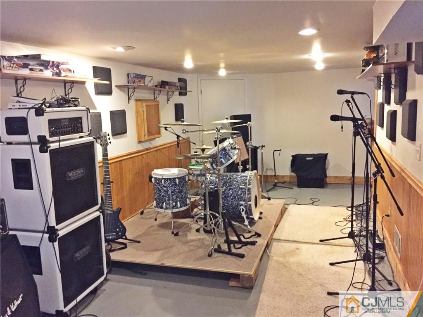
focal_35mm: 29
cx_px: 212
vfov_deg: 48.2
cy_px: 158
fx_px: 354
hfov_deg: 61.7
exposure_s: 1/15
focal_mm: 4.15
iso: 400
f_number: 2.2
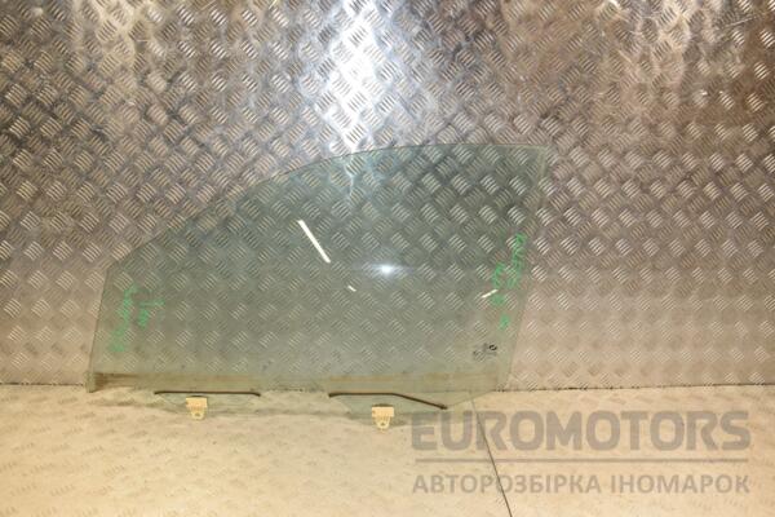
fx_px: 581
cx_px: 388
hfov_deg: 67.4
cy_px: 258
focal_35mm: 27
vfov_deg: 47.9
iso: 800
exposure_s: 1/200
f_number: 6.3
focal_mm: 18
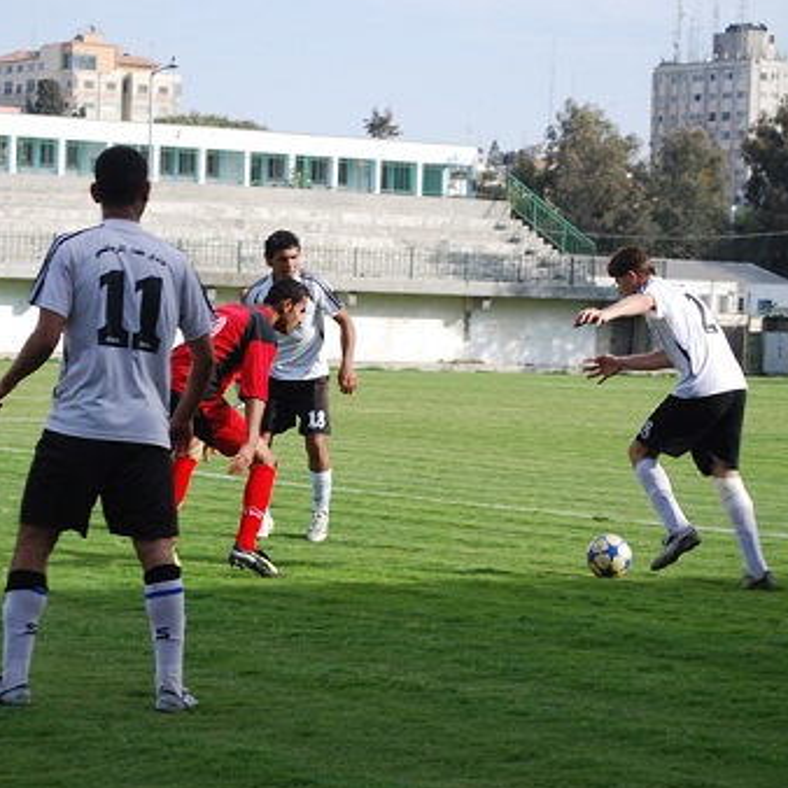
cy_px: 413
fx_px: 3213
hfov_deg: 14.0
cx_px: 301
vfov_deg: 14.0
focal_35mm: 125
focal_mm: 55
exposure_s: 1/200
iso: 100
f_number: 7.1
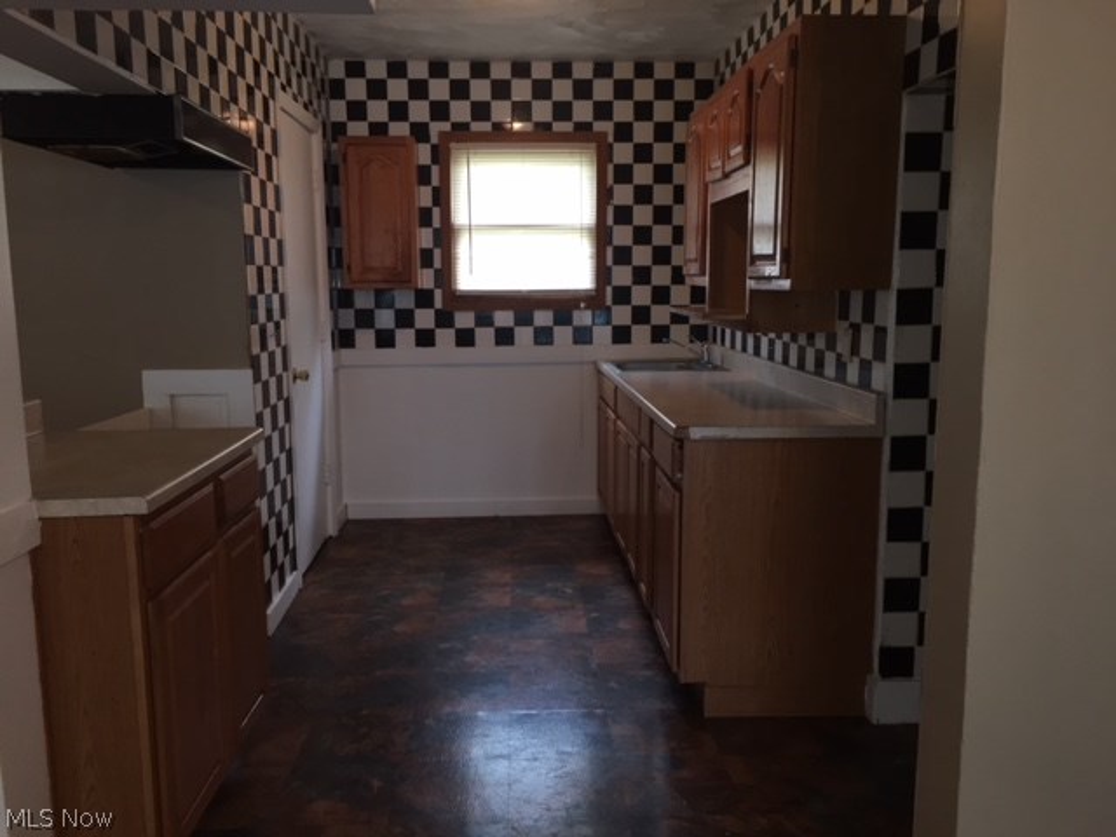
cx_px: 558
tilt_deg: -7.6
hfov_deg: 61.7
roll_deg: +1.2
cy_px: 418
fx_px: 935
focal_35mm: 29
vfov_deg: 48.2
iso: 64
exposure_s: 1/30
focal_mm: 4.15
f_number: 2.2
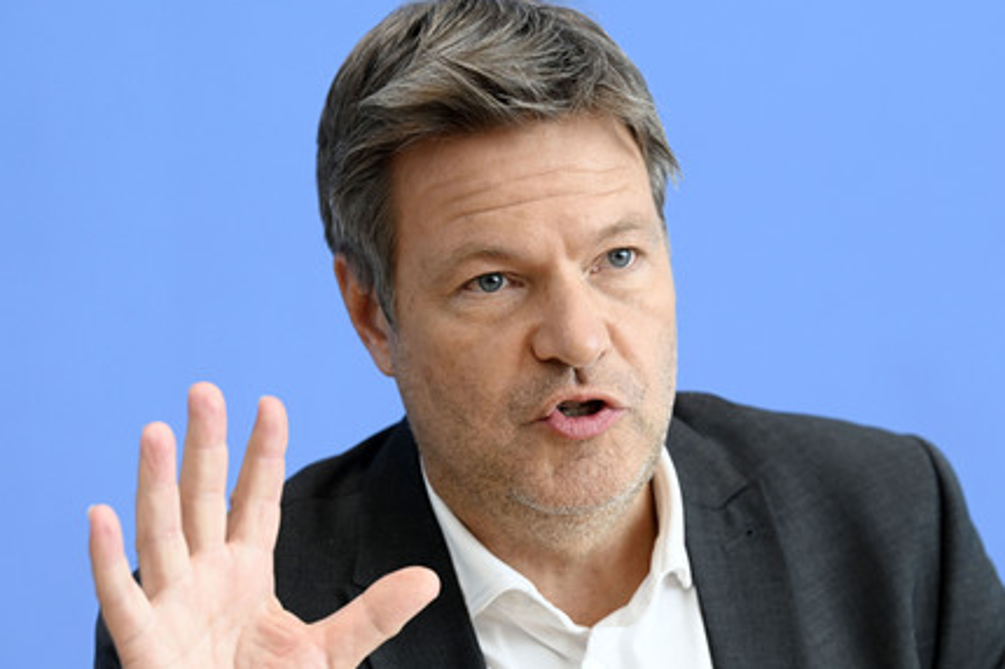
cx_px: 525
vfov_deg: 8.2
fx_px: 4686
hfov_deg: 12.2
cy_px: 323
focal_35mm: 168
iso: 2000
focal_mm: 160
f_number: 5
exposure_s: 1/640
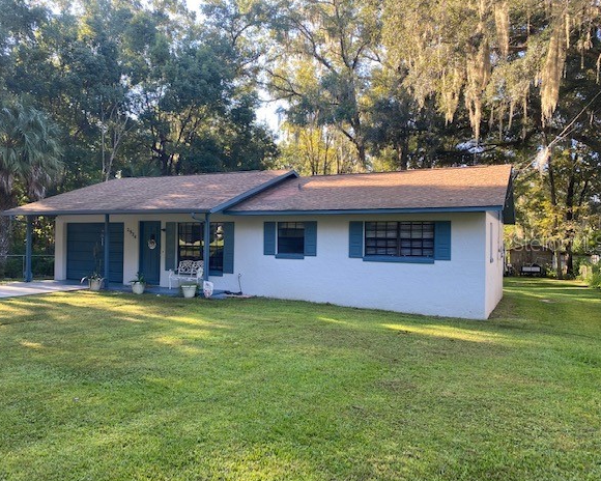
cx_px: 279
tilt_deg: -1.0
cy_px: 243
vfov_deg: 51.5
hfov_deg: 62.1
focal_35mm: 28
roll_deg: -0.1
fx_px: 498
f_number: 1.8
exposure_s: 1/122
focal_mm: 4.25
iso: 32
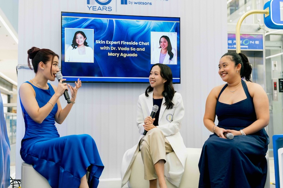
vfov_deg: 29.2
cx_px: 142
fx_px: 362
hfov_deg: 42.8
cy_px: 94
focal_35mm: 46
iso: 500
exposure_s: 1/160
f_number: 2.8
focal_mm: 46
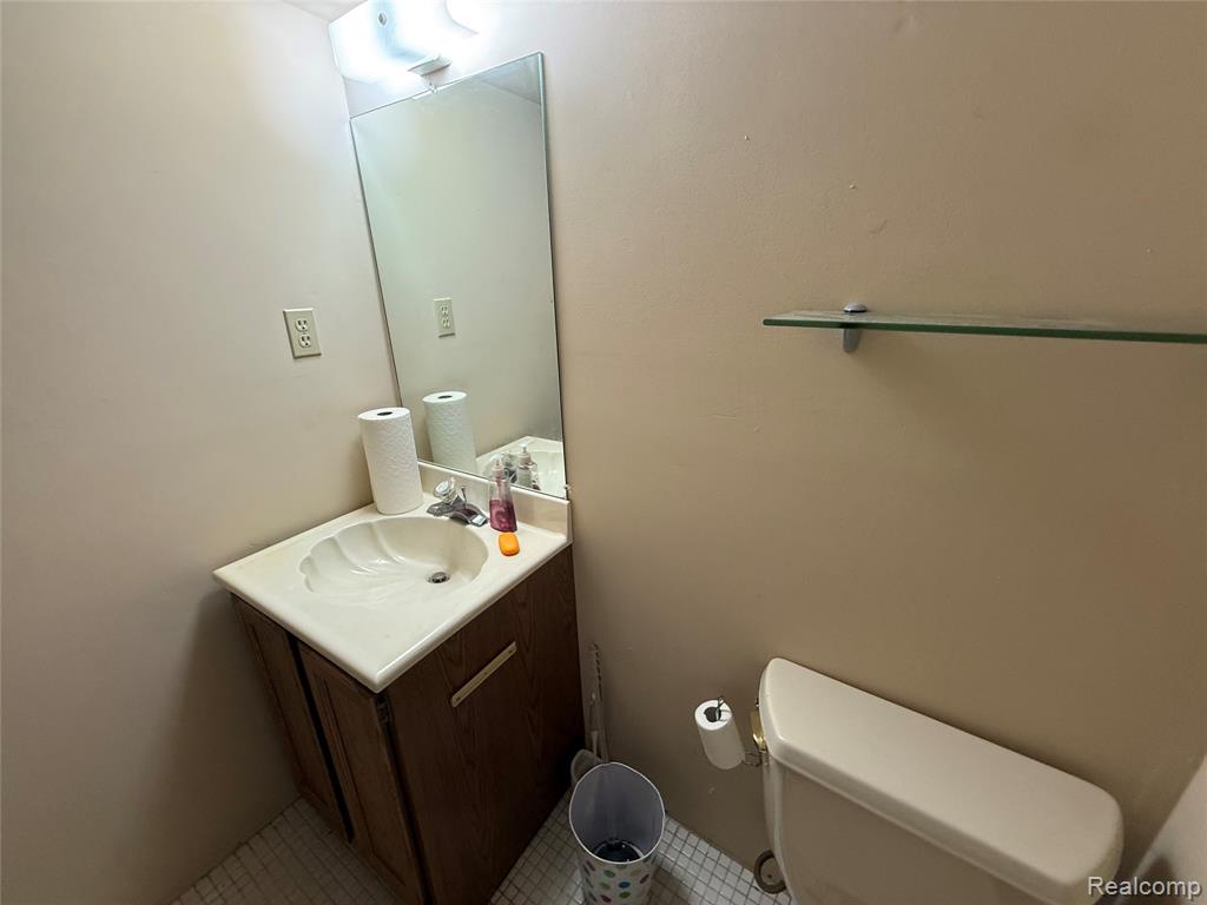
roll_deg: -1.5
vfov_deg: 85.7
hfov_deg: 102.1
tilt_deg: -21.3
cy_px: 452
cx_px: 604
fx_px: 488
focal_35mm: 14
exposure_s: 1/60
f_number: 2.2
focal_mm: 2.22
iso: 200
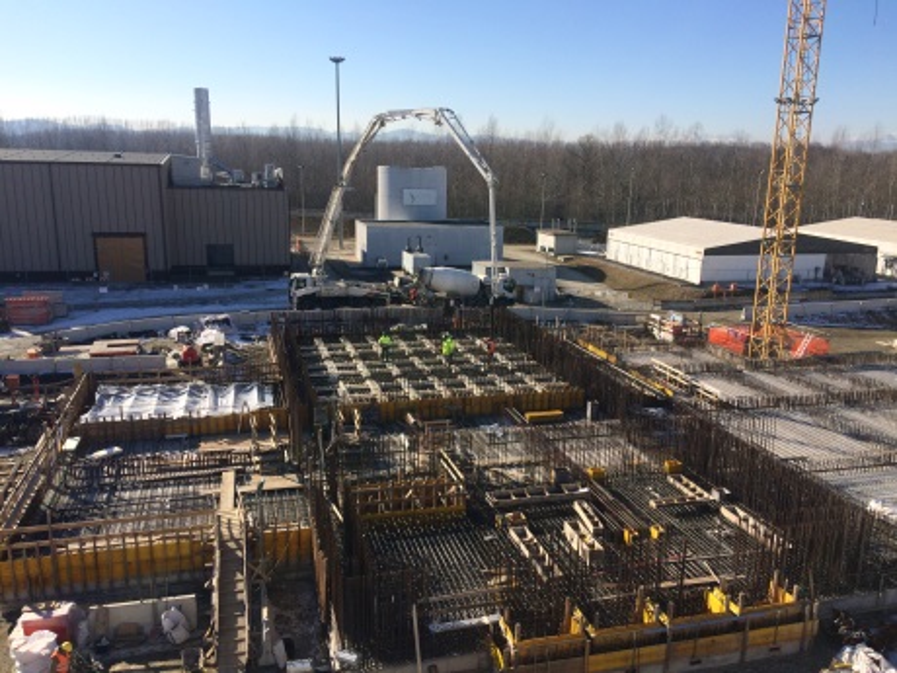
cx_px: 448
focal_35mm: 29
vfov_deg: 48.2
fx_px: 751
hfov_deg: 61.7
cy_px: 336
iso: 32
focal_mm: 4.15
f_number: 2.2
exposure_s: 1/2283
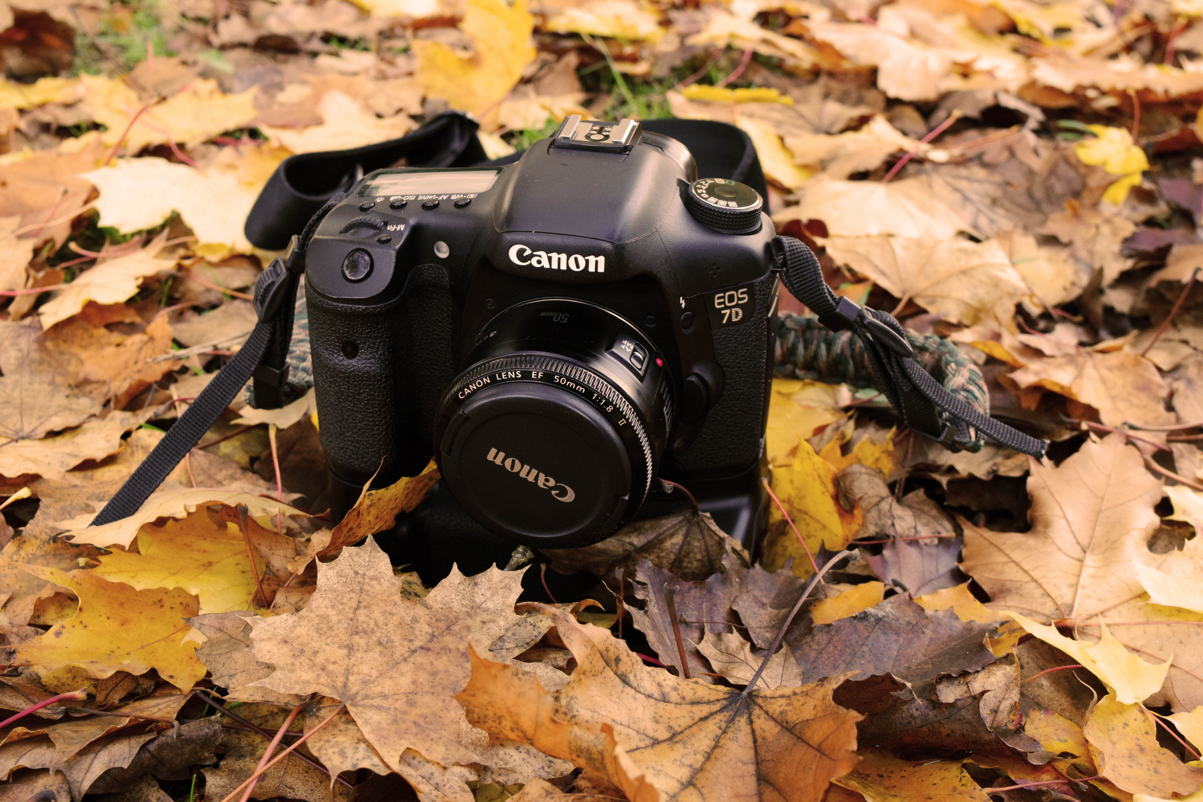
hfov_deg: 36.9
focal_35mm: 54
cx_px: 602
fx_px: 1804
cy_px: 401
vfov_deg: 25.1
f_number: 8
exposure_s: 1/100
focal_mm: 36
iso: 1600
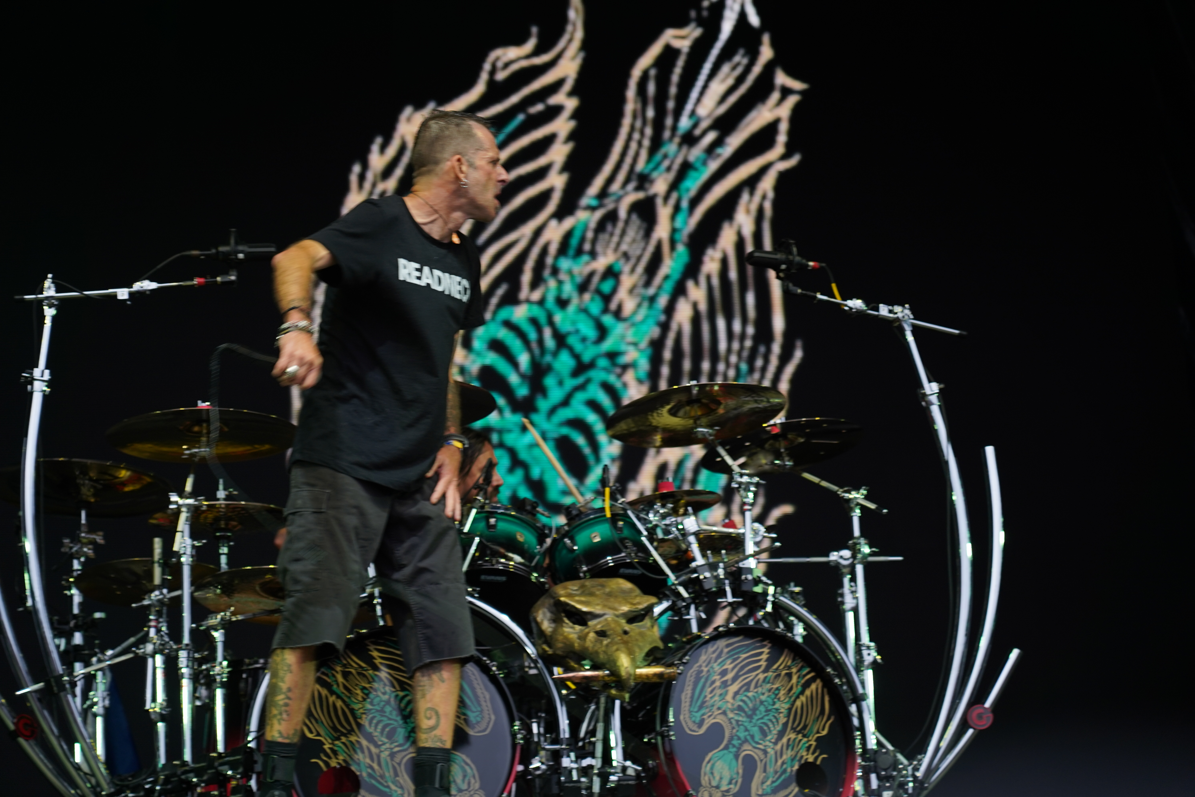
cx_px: 598
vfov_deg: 13.0
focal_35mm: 105
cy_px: 398
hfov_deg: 19.5
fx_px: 3485
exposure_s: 1/125
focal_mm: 105
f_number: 4
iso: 250
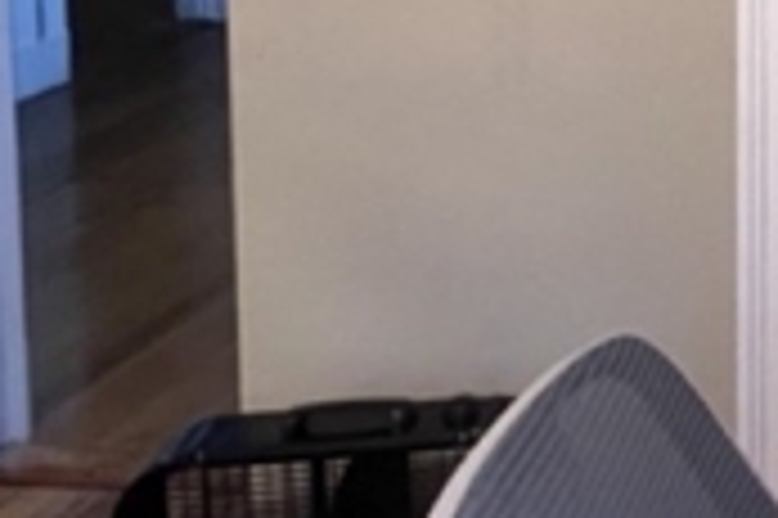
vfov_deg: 20.2
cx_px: 1052
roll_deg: -1.5
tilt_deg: -4.5
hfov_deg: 27.1
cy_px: -198
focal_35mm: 60
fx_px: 1295
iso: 500
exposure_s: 1/60
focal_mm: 1.57
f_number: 1.8
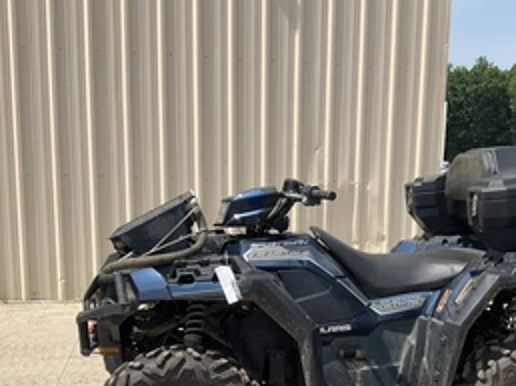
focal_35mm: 45
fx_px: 670
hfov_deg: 41.9
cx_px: 306
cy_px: 294
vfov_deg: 31.5
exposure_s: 1/1730
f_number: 1.8
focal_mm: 3
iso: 25
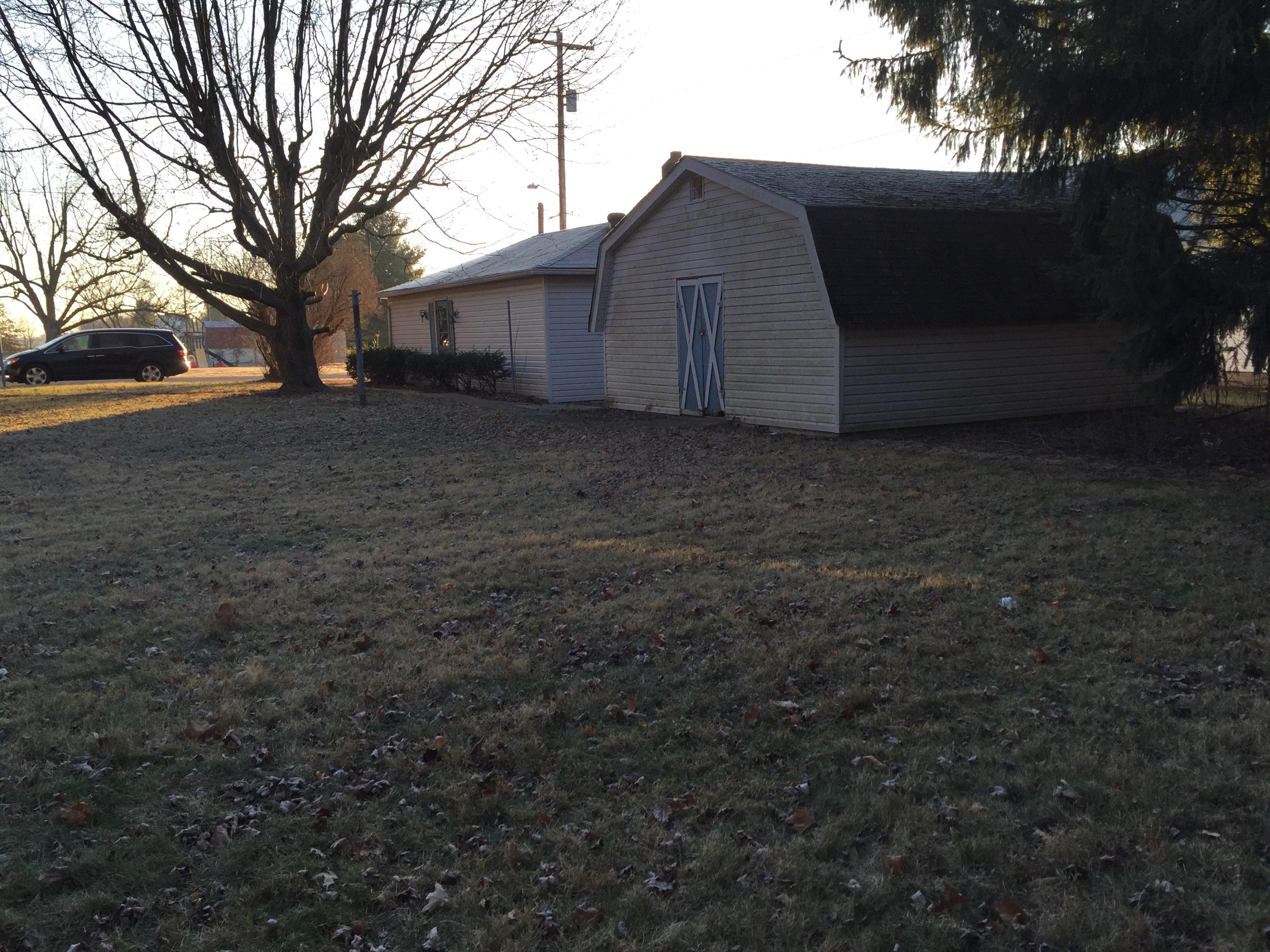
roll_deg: +1.6
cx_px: 635
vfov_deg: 48.2
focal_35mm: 29
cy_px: 476
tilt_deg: -7.7
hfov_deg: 61.7
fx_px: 1064
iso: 32
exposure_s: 1/366
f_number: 2.2
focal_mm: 4.15
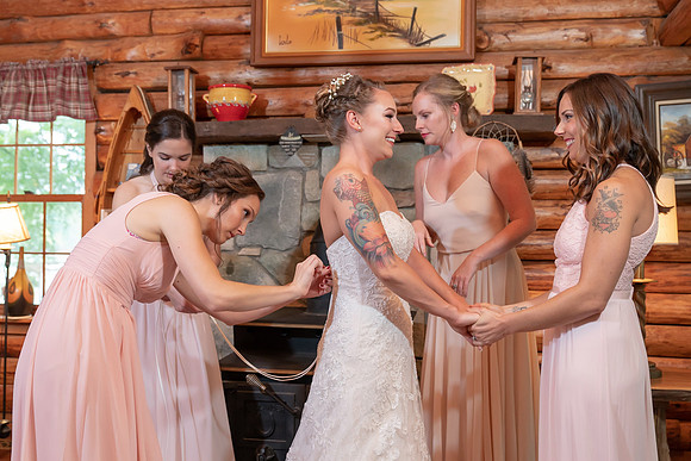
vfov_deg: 37.3
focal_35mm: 36
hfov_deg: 53.7
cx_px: 338
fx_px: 683
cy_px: 226
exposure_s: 1/200
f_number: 4
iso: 2000
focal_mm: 34
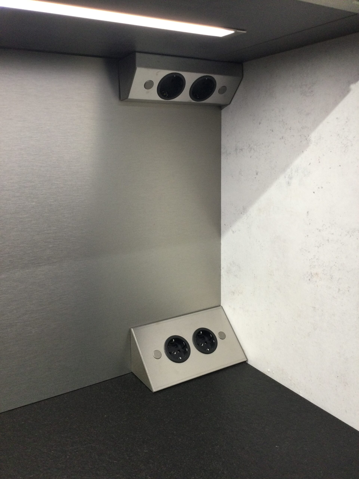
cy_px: 240
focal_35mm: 31
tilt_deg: -12.3
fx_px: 429
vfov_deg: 58.4
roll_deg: +2.4
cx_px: 180
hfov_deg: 45.4
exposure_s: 1/33
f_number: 2.4
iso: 32
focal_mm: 3.3
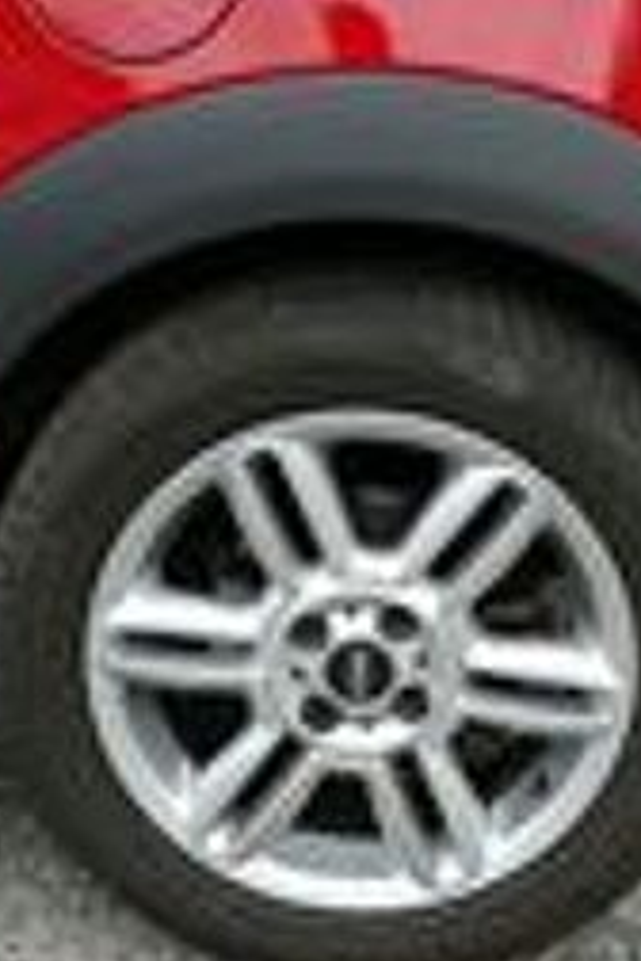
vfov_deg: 26.6
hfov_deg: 17.9
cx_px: 309
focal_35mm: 76
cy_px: 601
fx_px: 2030
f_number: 3.1
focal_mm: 14.5
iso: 125
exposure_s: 1/250
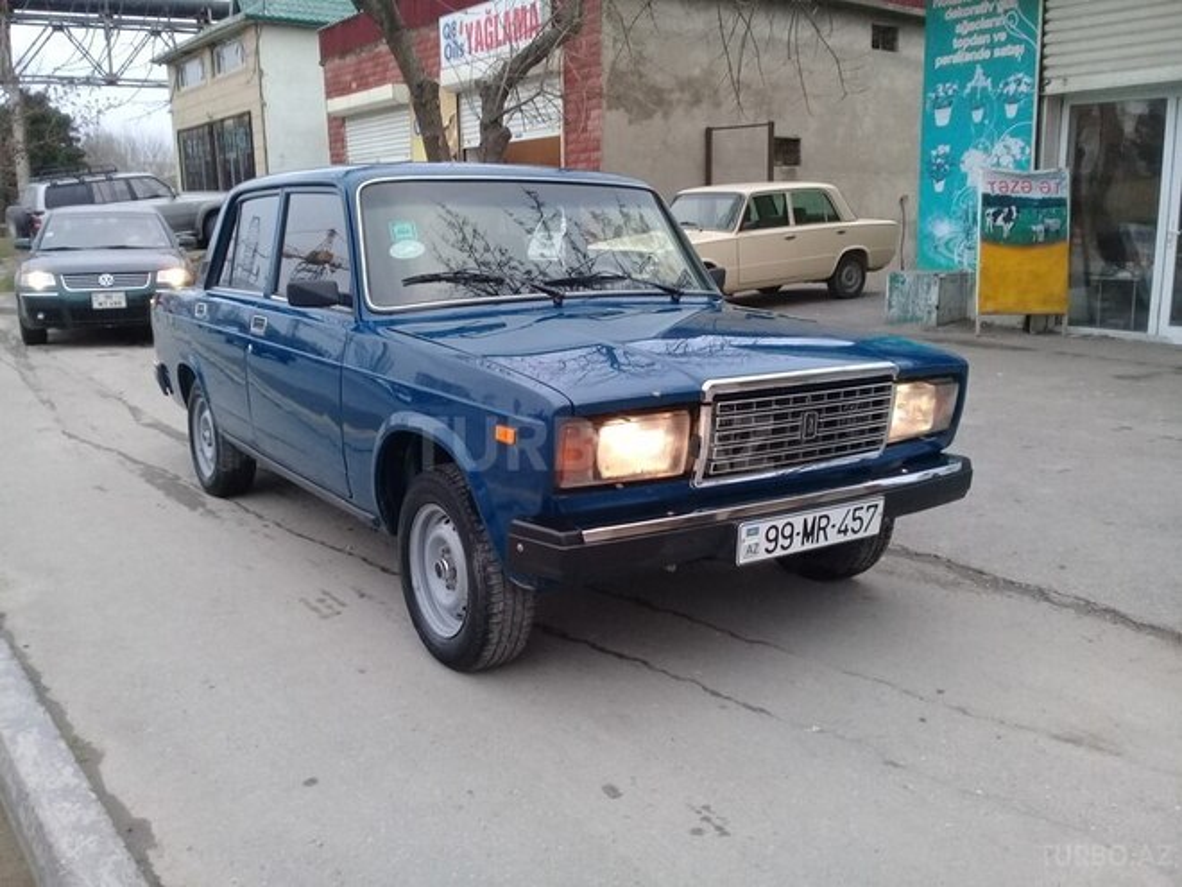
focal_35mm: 31
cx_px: 591
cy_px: 444
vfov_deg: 45.4
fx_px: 1059
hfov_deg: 58.4
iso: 100
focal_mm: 3.3
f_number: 2.2
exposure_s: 1/100
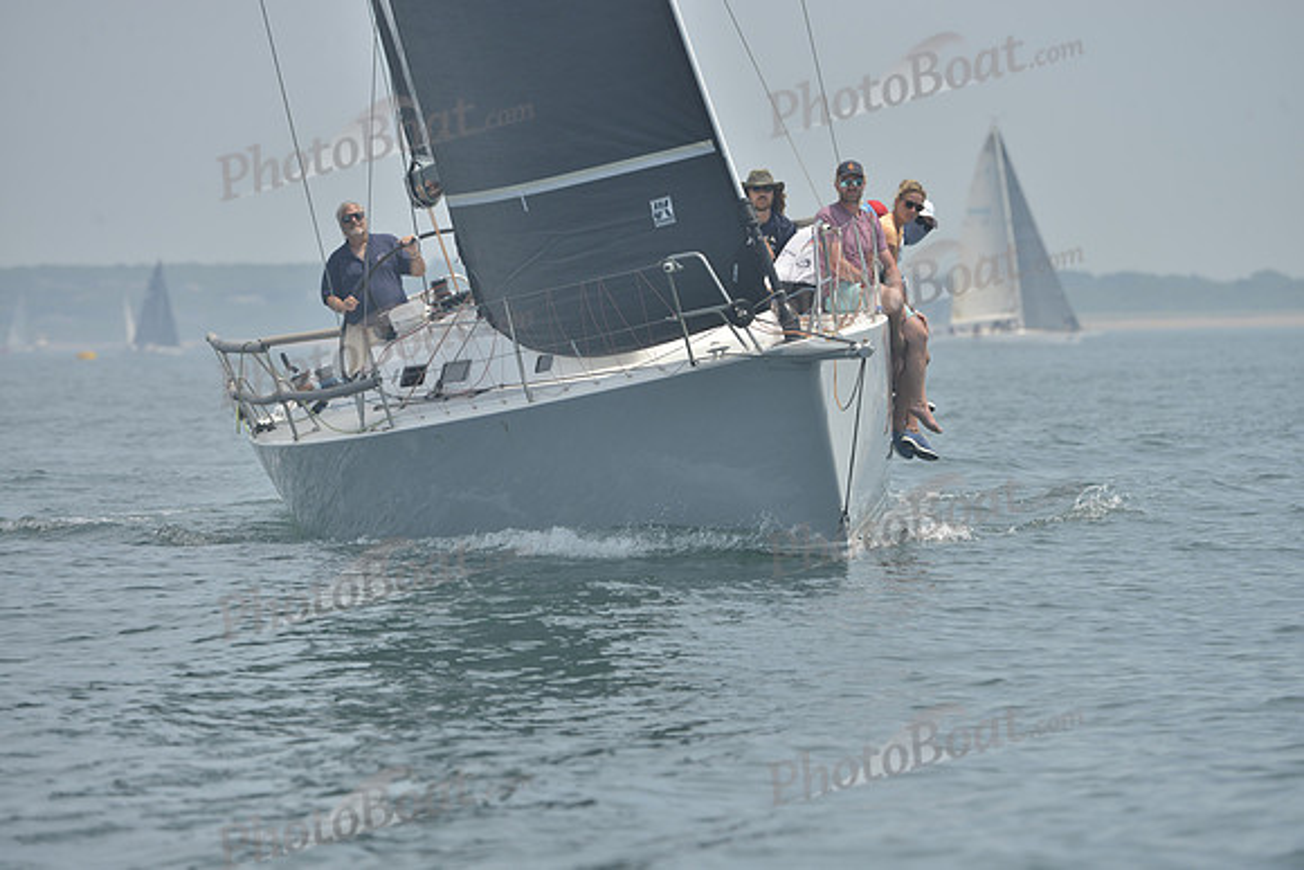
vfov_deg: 5.7
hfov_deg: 8.6
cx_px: 652
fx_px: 8695
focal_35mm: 240
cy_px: 435
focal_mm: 240
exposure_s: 1/1000
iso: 280
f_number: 8
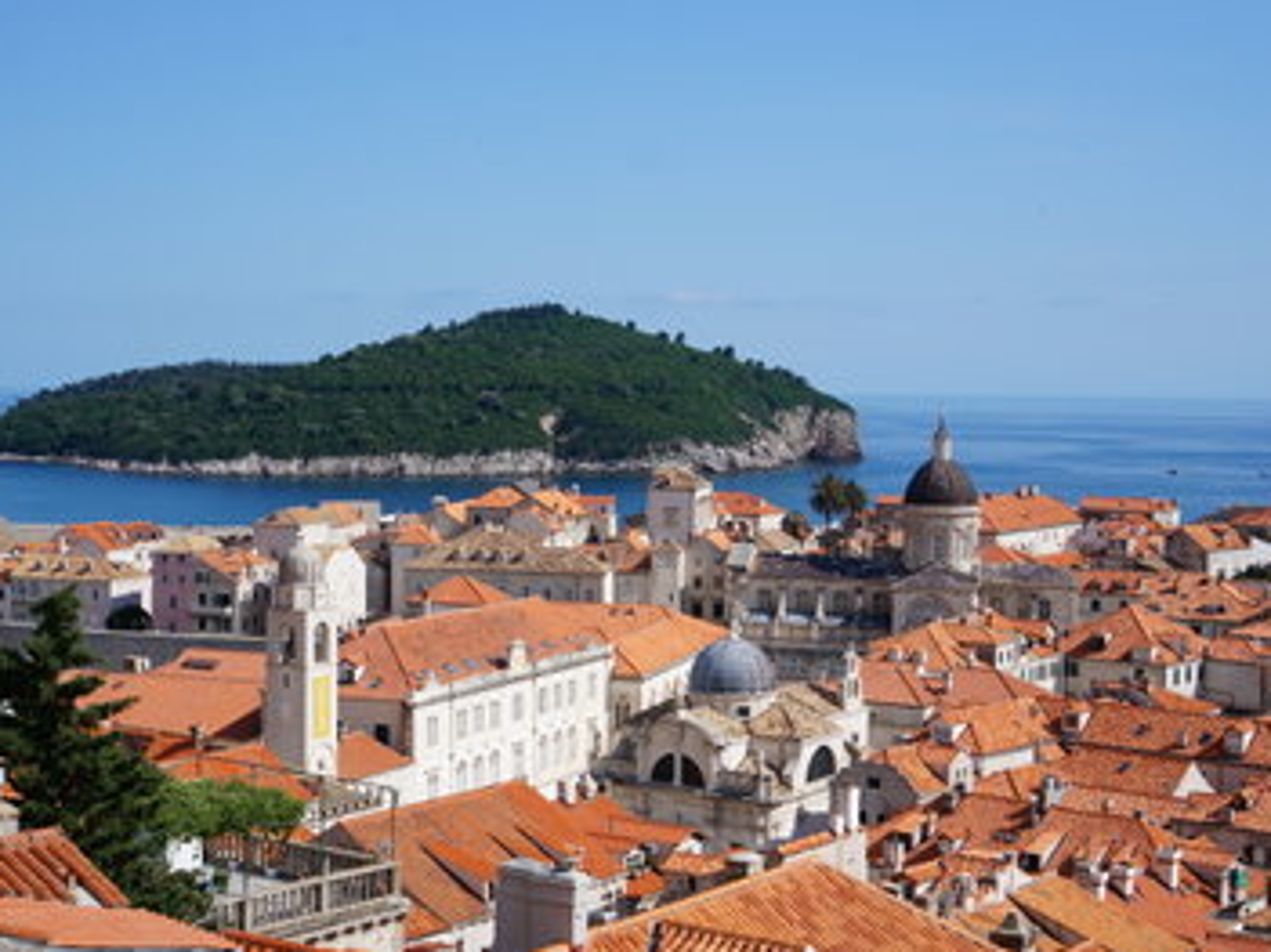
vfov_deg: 25.4
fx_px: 2112
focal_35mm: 58
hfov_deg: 33.5
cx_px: 569
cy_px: 474
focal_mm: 35
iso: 200
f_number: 6.3
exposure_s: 1/1000
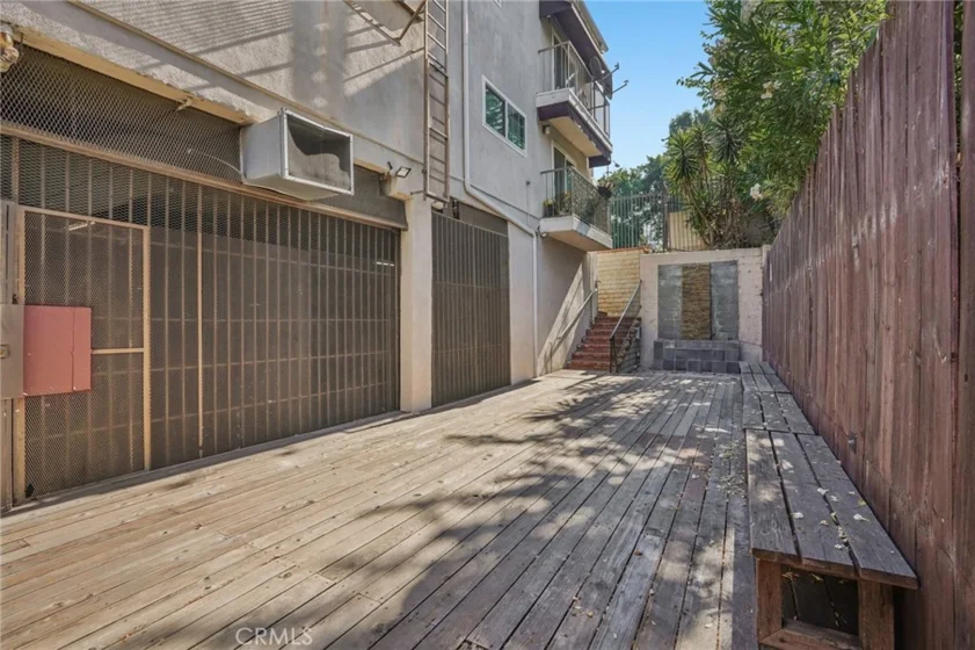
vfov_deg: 73.7
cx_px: 488
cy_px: 325
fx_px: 433
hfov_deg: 96.8
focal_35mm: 16
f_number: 8
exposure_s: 1/500
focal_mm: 16
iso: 800
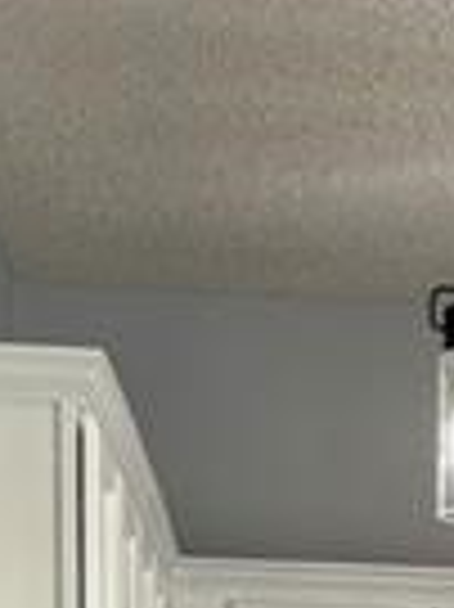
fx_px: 2592
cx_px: 697
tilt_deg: -9.4
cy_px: 1293
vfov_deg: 11.7
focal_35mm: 148
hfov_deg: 9.7
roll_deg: -1.4
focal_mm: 5.96
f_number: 1.6
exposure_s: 1/120
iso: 100
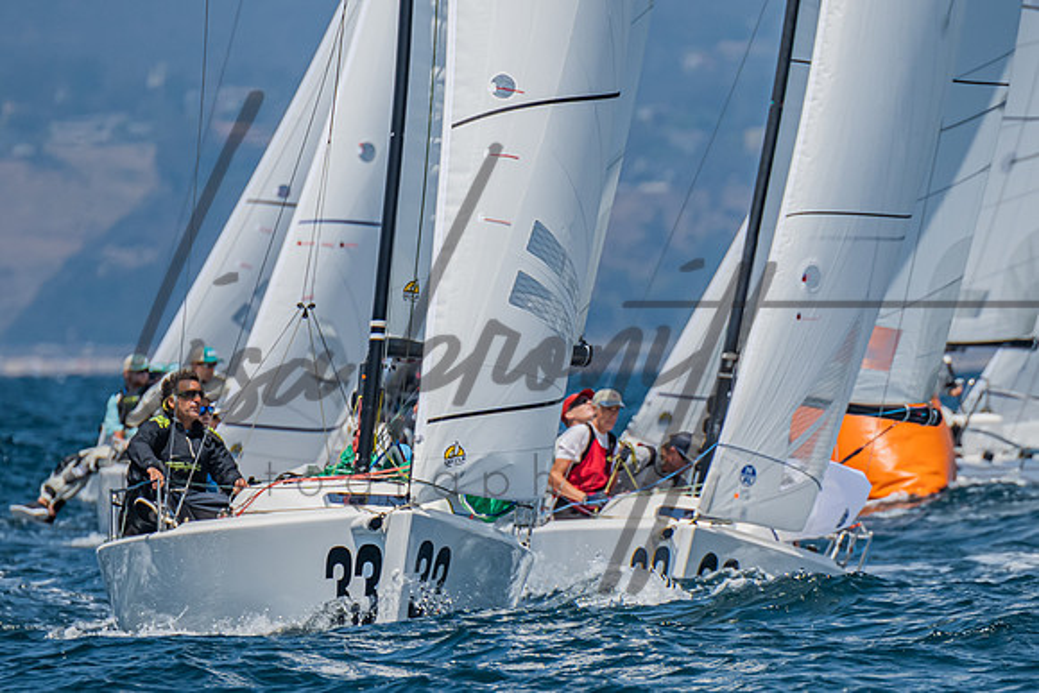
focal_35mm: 739
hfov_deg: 2.8
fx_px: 21346
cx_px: 710
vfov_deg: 1.9
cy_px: 354
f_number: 6.3
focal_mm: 400
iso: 400
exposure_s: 1/2500
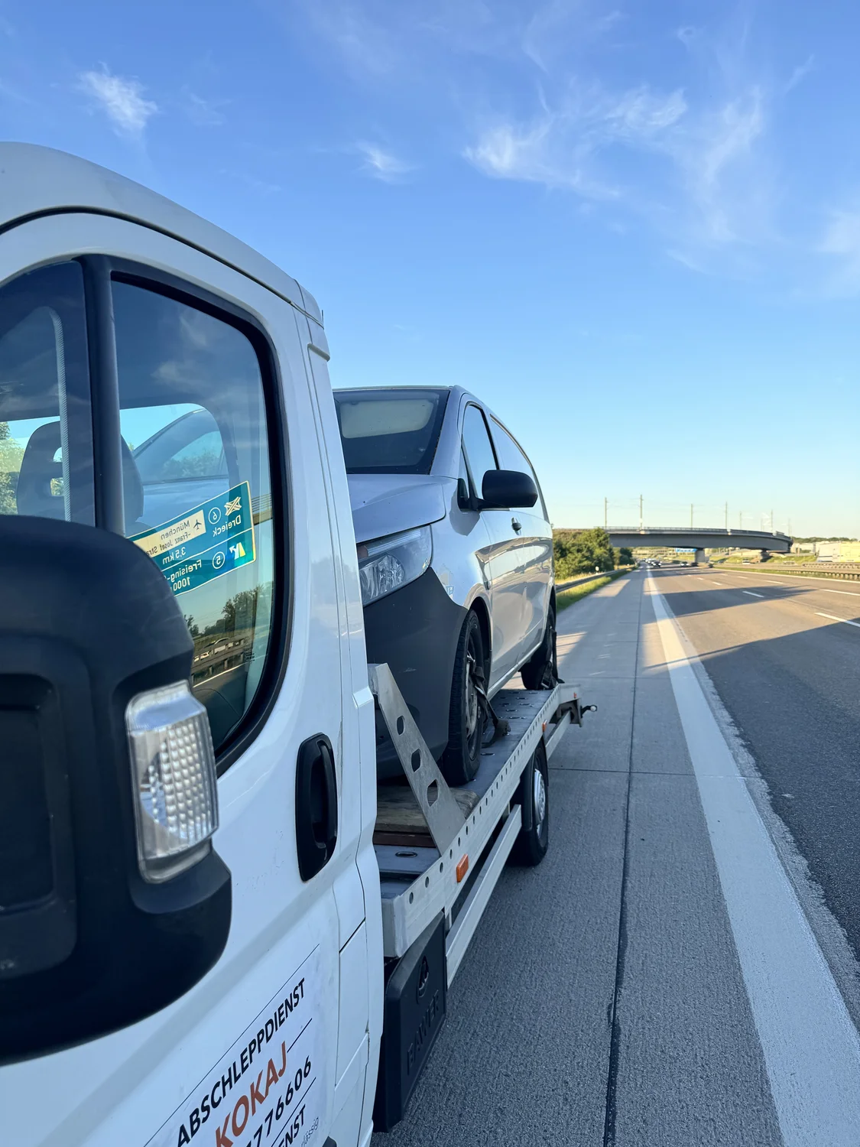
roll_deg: -0.2
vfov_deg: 71.6
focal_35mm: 24
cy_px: 574
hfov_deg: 56.8
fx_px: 795
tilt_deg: -0.6
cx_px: 430
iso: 80
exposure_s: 1/1456
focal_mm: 6.76
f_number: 1.78
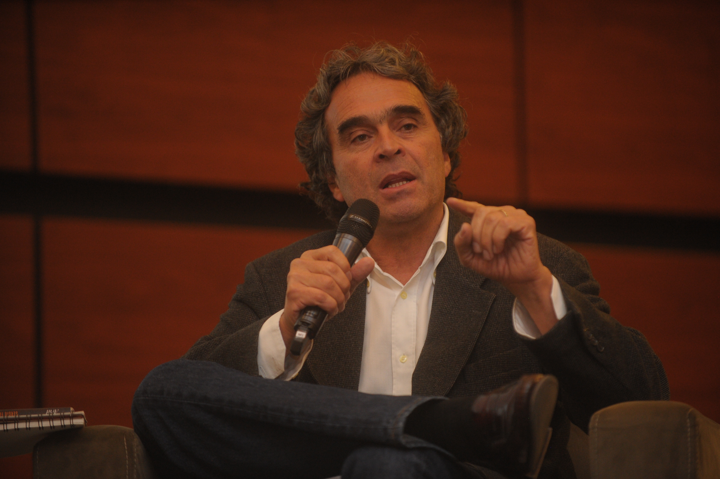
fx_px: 3997
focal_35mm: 200
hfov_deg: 10.3
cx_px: 360
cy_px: 240
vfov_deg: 6.9
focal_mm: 200
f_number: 2.8
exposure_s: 1/160
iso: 2000
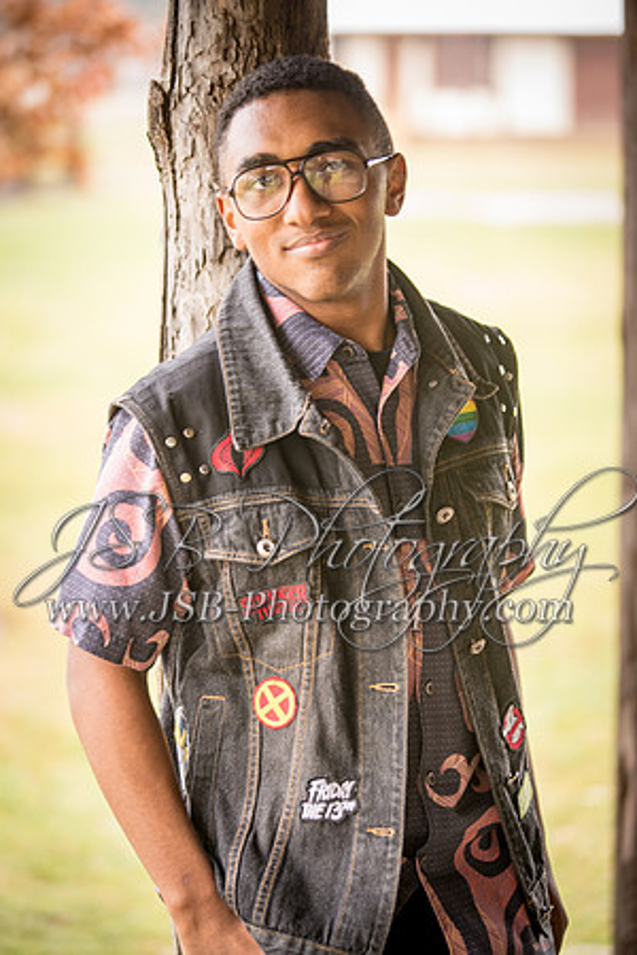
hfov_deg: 13.0
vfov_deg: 19.5
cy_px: 478
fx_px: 2787
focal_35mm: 105
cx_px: 318
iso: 200
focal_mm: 105
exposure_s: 1/15
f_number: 2.8
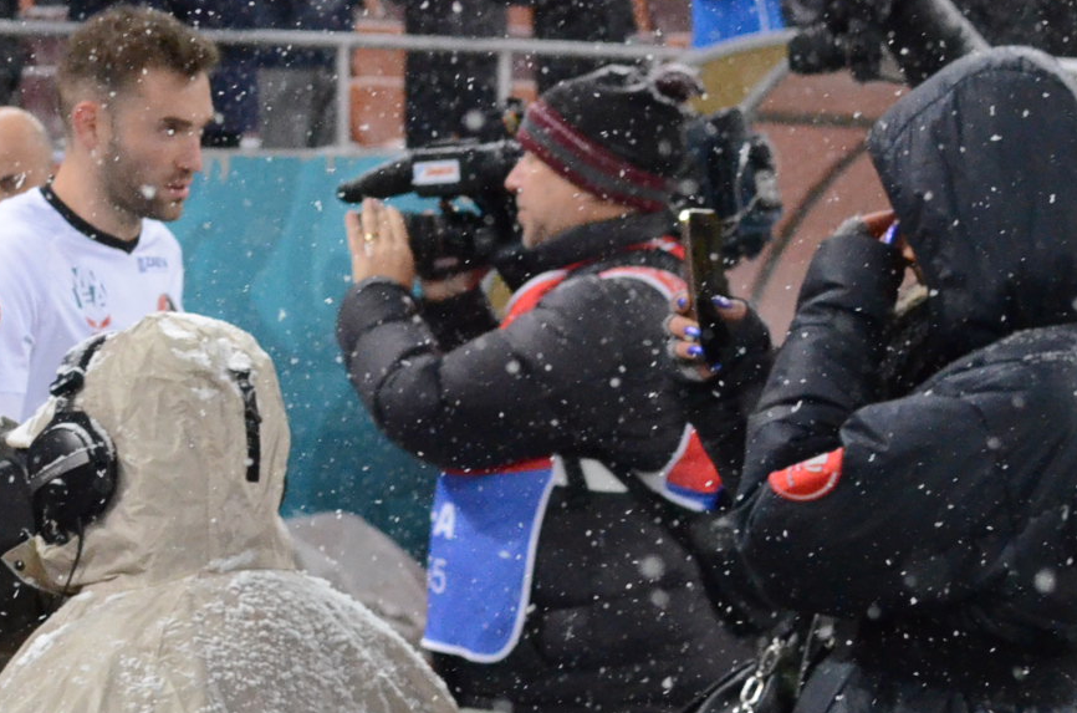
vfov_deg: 9.1
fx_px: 4460
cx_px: -332
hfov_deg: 13.3
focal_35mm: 149
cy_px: 350
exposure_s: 1/800
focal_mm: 35
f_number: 4.5
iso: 3200
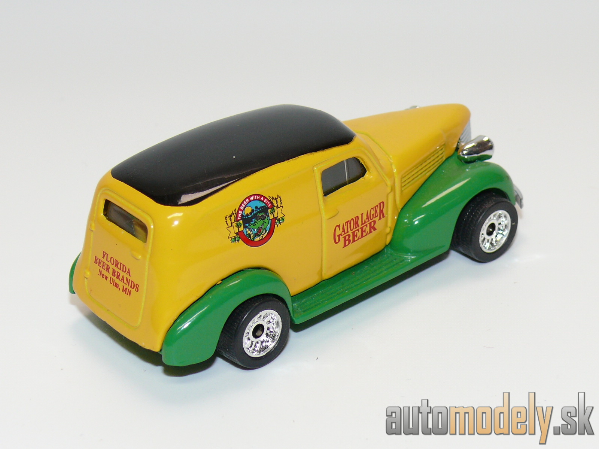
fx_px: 1679
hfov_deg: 20.2
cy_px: 224
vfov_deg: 15.2
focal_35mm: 97
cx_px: 300
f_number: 4
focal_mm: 13.1
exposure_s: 1/30
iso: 100
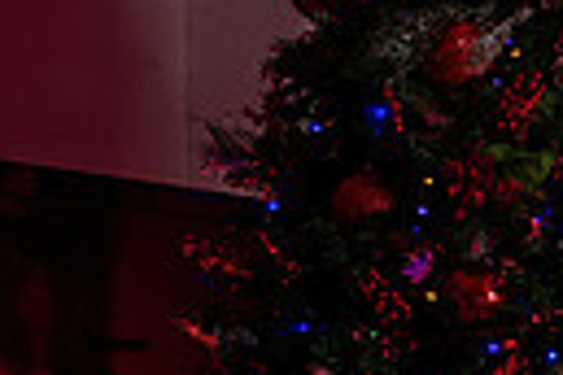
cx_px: 1257
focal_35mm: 127
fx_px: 1986
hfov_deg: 13.1
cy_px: 517
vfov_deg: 10.5
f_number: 4
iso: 500
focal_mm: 28
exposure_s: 1/125
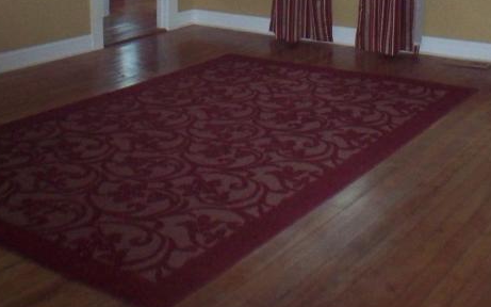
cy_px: -25
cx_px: 293
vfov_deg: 14.7
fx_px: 1164
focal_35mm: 87
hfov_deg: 23.8
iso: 200
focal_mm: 6.2
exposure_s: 1/45
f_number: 2.8
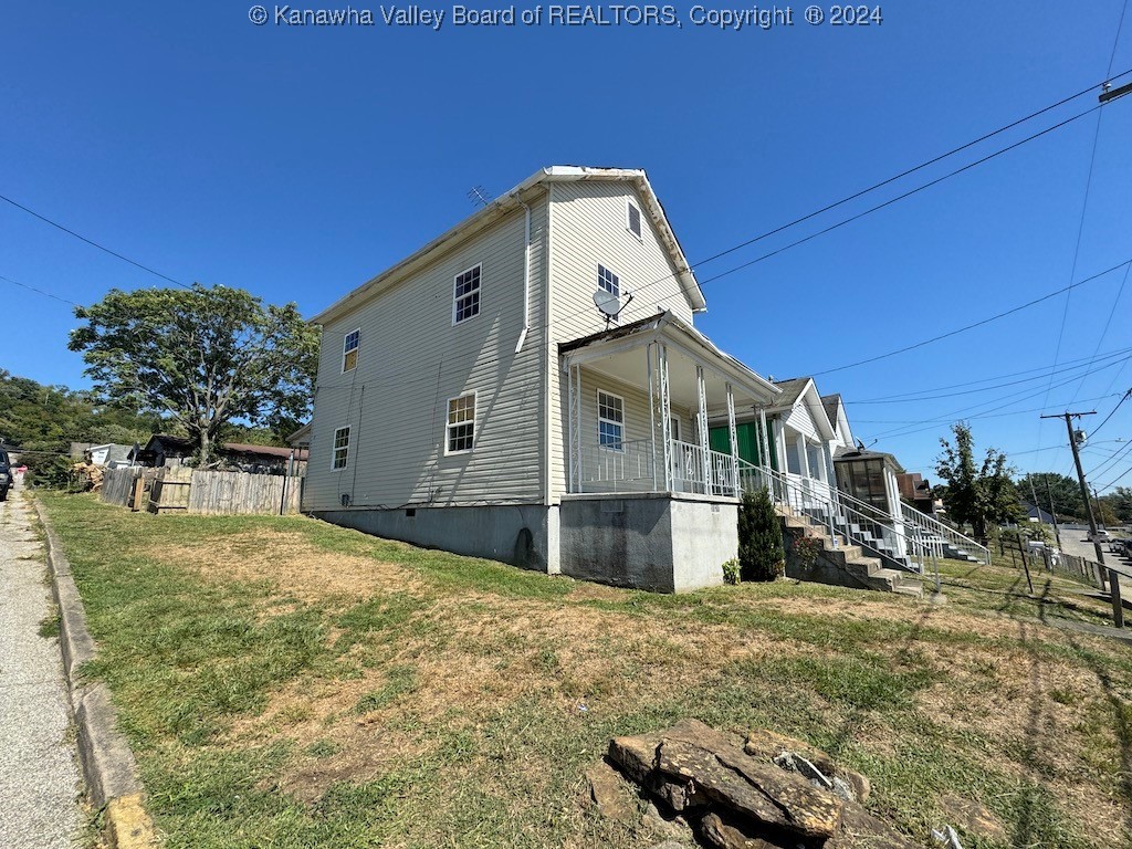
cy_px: 424
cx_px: 566
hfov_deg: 102.1
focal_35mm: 14
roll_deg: +1.0
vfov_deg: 85.7
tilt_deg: +11.3
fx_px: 458
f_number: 2.2
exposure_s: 1/1976
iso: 40
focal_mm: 2.22
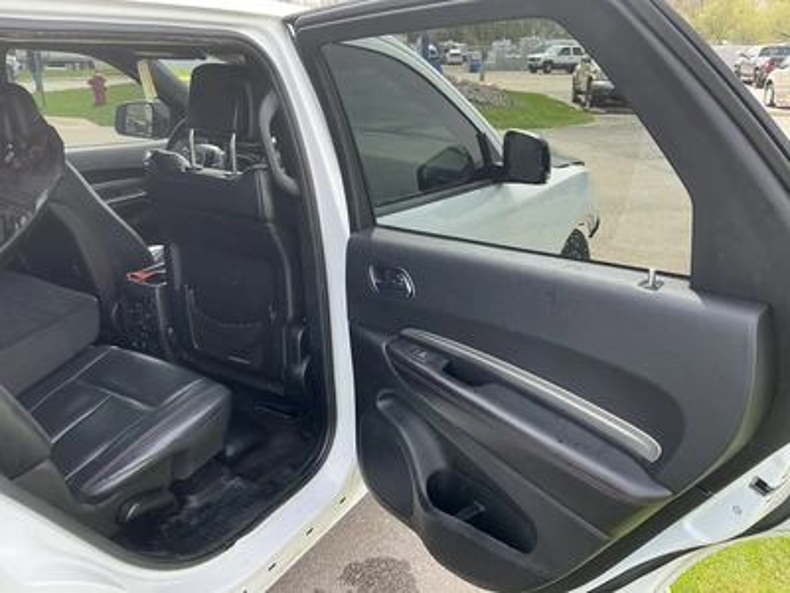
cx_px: 395
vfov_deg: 49.7
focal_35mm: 28
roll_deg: +0.8
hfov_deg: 63.4
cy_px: 296
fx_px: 639
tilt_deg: -17.9
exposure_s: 1/206
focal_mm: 3
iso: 25
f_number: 1.8
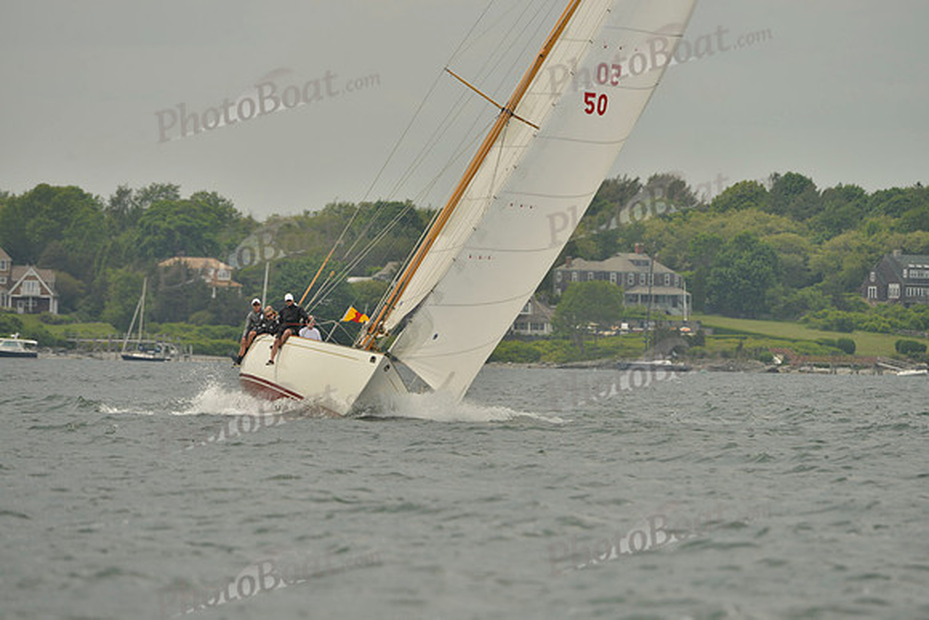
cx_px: 464
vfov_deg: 3.4
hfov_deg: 5.2
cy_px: 310
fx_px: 10324
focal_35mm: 400
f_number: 7.1
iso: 280
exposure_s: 1/1600
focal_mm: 400
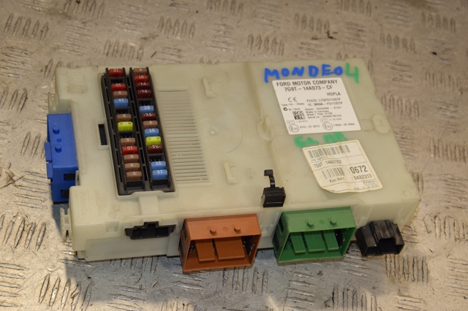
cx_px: 234
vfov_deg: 18.9
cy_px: 156
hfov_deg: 28.1
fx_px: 935
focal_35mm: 72
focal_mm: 48
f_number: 10
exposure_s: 1/200
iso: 800
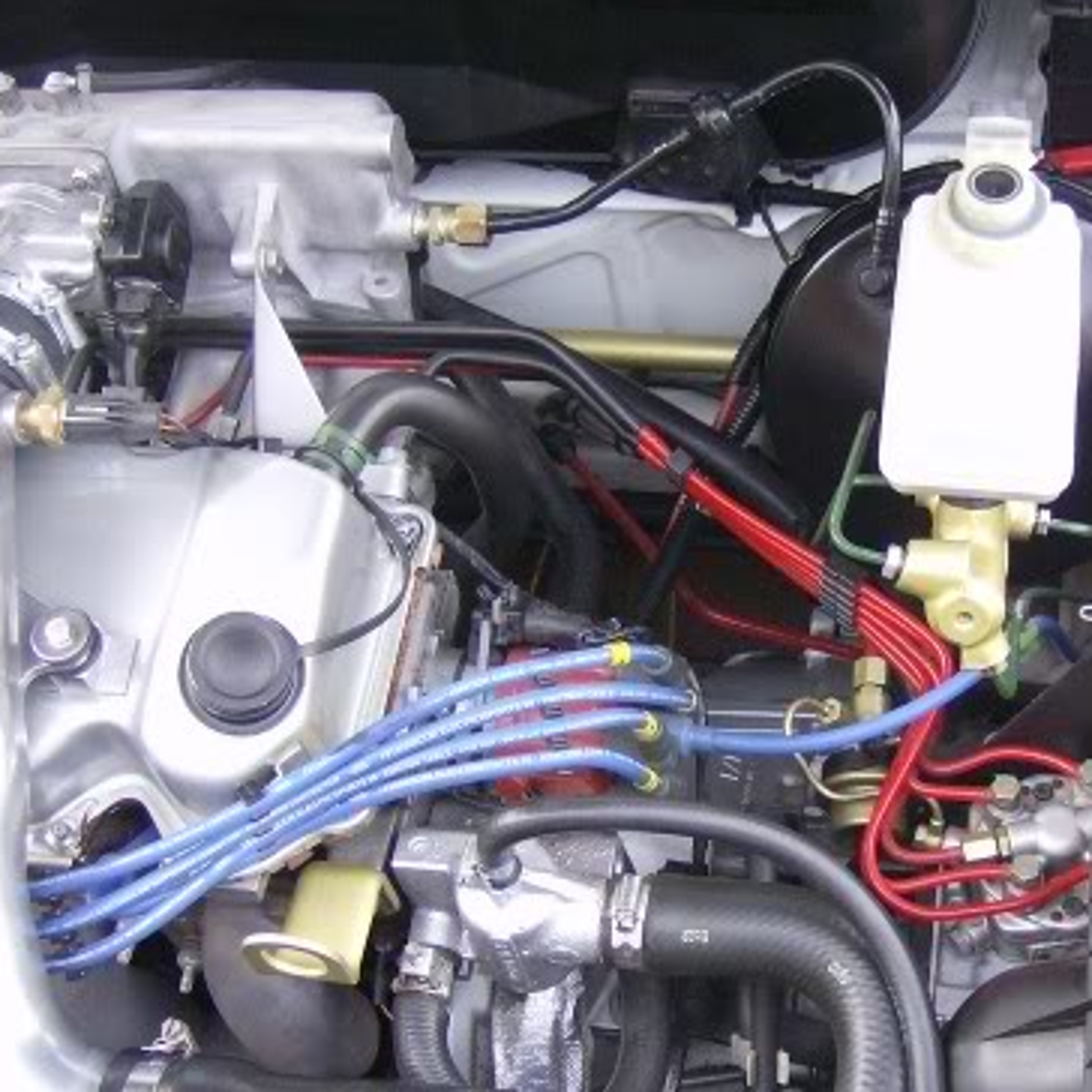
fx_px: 1999
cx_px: 831
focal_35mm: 56
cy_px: 615
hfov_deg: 30.0
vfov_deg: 30.5
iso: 200
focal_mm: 6
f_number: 2.8
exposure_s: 1/49.9
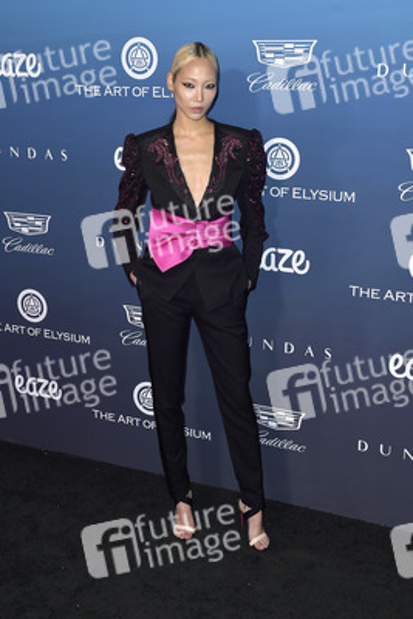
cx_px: 206
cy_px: 310
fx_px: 688
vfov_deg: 48.4
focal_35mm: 40
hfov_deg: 33.4
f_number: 5.6
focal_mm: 40
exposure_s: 1/250
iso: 250
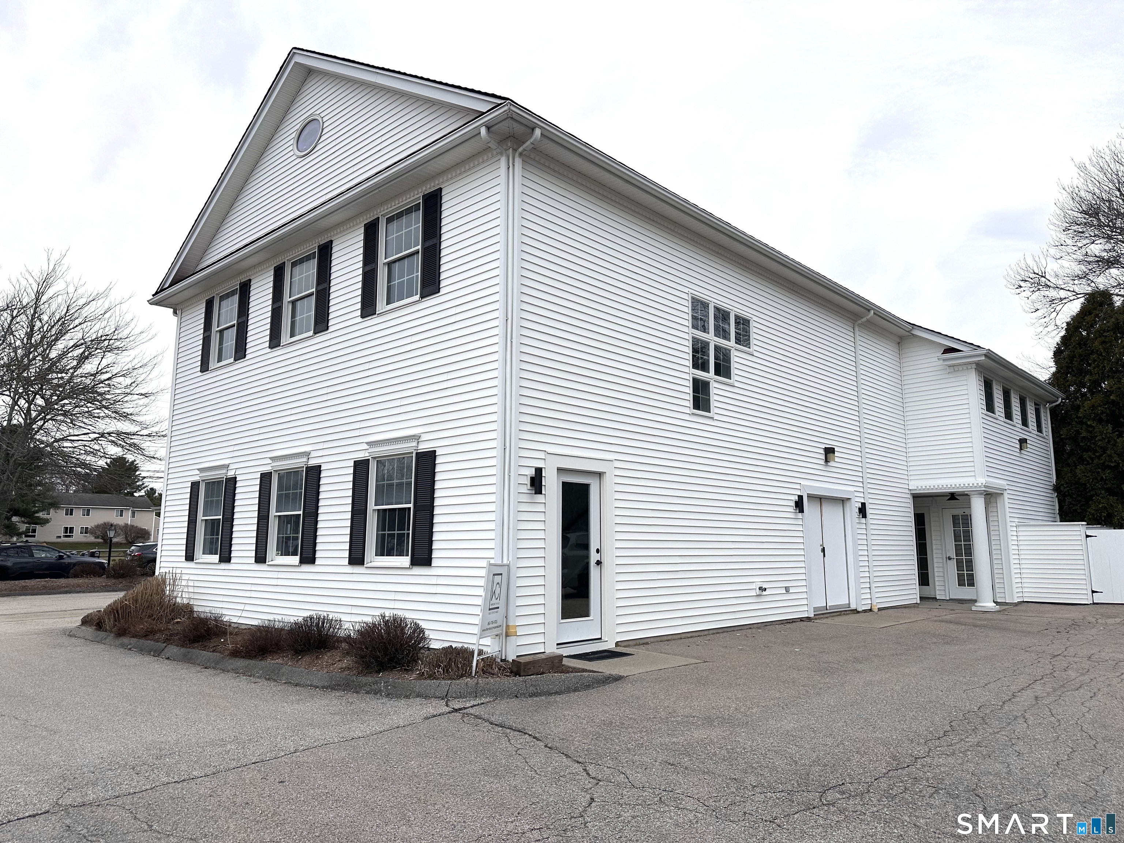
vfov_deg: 56.8
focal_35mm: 24
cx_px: 562
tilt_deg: +10.0
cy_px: 422
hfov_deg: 71.6
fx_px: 779
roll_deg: -0.1
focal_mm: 6.86
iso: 80
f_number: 1.78
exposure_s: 1/4762
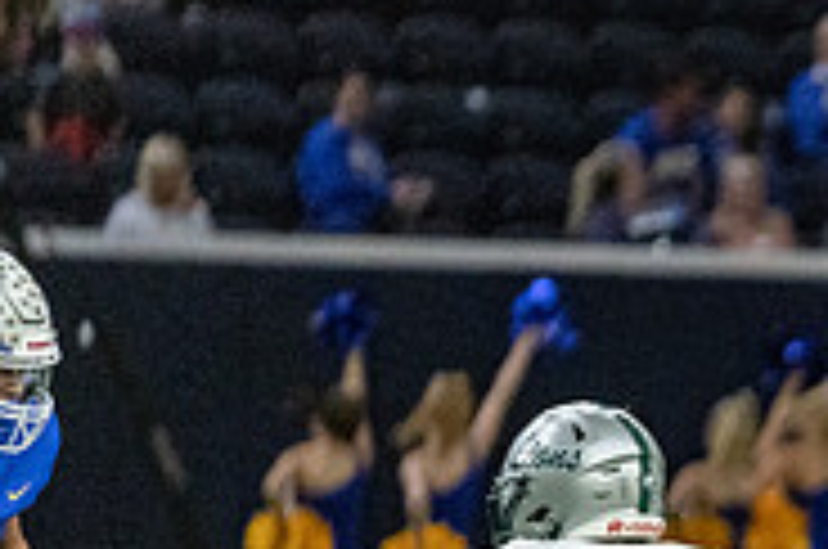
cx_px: 1491
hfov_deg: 2.5
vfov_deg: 1.7
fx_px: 18552
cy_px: 725
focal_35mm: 808
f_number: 2.8
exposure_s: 1/1250
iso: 4000
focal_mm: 200
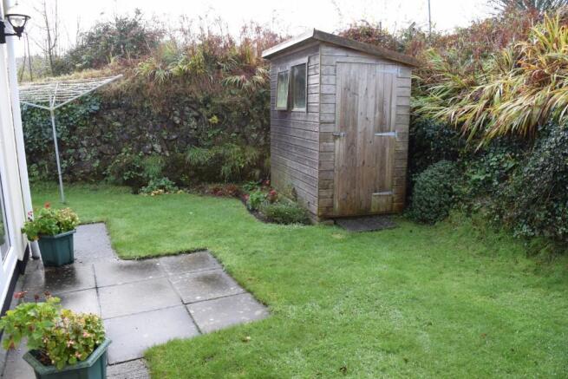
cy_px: 190
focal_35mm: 27
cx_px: 284
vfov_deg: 48.0
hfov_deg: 67.4
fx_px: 426
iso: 400
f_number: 5.6
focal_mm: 18
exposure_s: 1/125
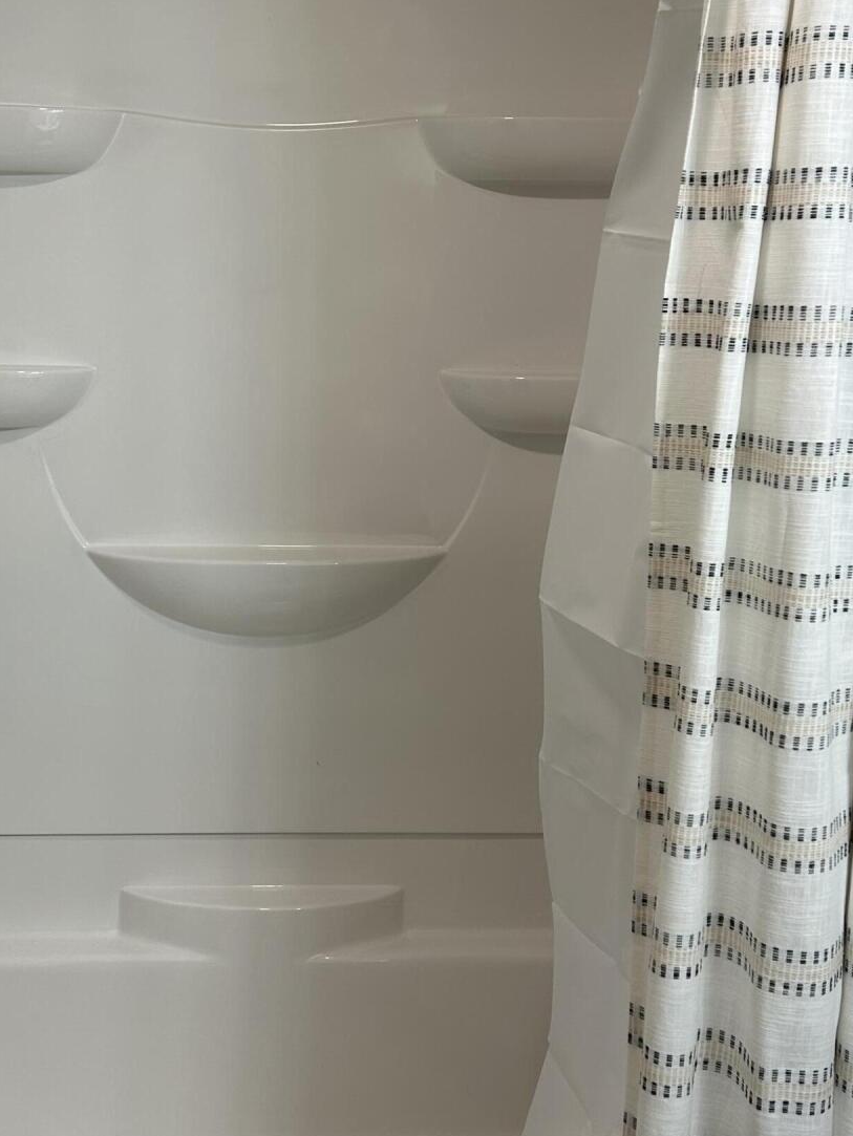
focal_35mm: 48
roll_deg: -1.1
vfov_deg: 39.6
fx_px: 1576
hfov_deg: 30.1
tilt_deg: -9.9
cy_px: 489
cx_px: 281
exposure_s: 1/120
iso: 64
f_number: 1.5
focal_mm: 5.7
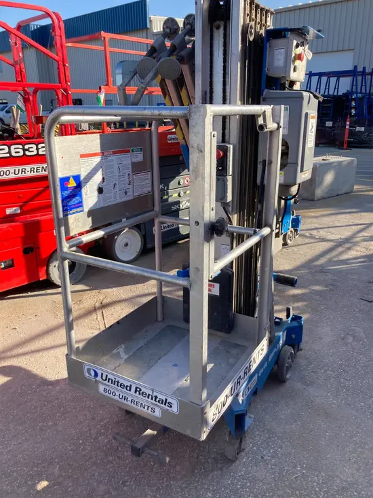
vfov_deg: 63.4
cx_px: 186
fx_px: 402
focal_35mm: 28
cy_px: 249
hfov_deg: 49.8
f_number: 1.8
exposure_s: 1/750
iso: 20
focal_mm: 3.99
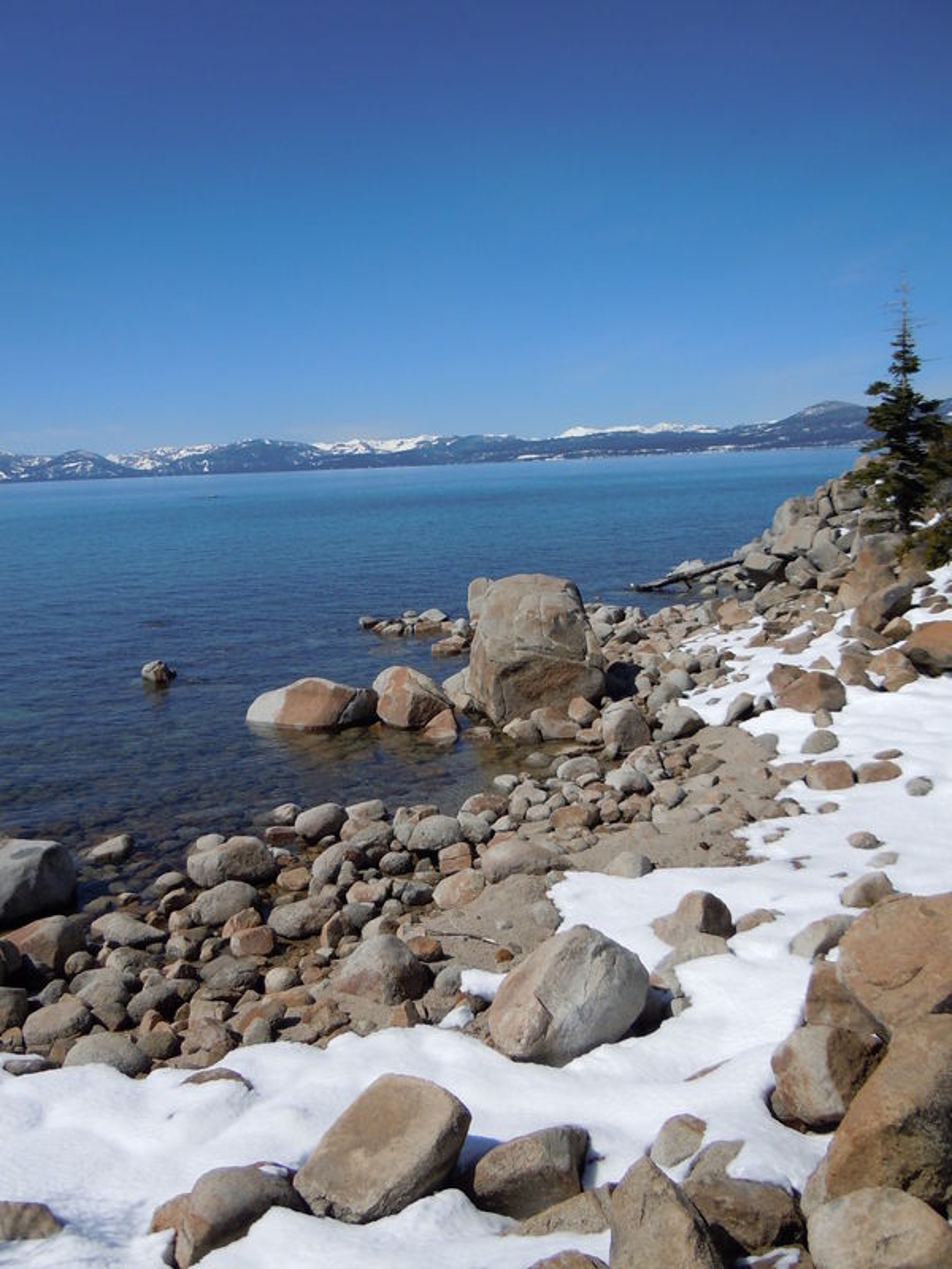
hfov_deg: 46.8
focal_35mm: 30
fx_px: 1100
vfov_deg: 60.0
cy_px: 634
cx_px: 476
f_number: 7
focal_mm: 5.4
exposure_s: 1/500
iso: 100
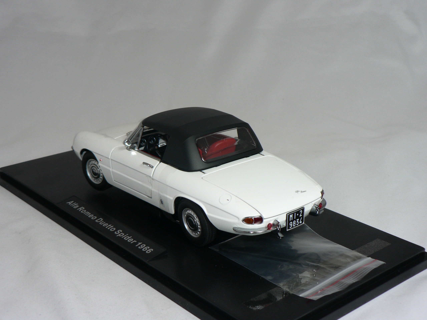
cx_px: 214
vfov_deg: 28.0
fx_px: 641
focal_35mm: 52
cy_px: 160
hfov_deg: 36.8
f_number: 2.8
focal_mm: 8.7
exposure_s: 1/60
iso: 80
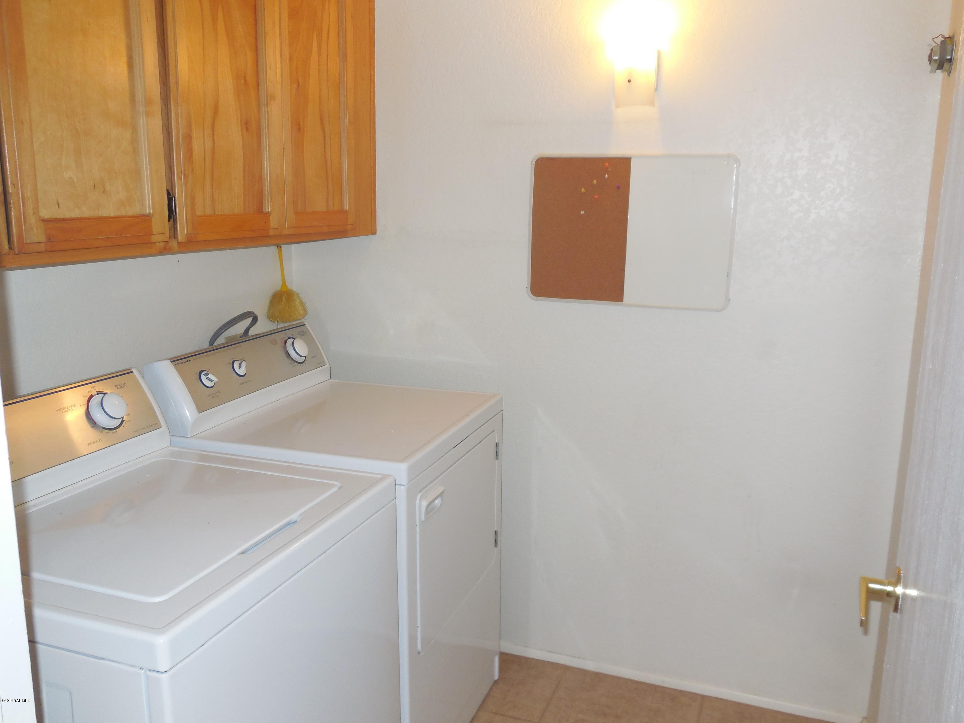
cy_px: 362
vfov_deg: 46.8
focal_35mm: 30
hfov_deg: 60.0
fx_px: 835
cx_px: 482
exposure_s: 1/25
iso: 200
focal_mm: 5.3
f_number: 3.2
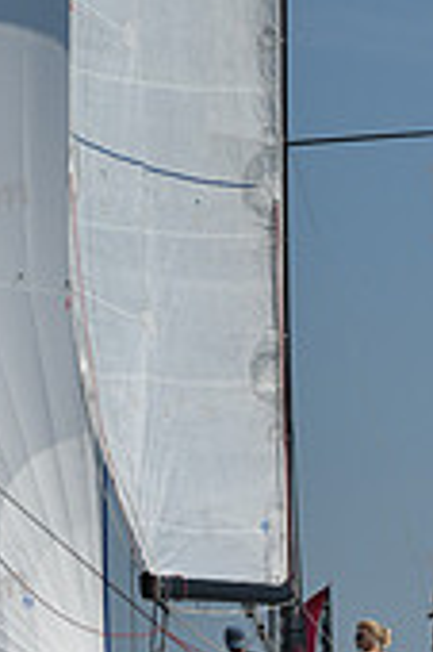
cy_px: -4
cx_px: 228
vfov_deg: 8.6
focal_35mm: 239
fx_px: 4320
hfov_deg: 5.7
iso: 250
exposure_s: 1/1250
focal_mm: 70
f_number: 11
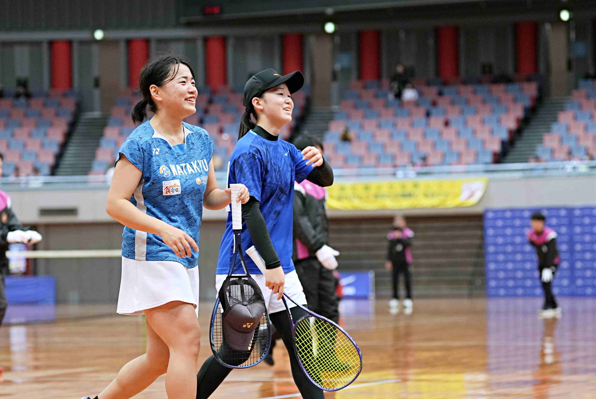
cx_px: 298
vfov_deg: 10.8
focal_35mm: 127
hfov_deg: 16.1
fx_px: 2104
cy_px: 200
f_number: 2.8
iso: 1600
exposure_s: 1/400
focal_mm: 85
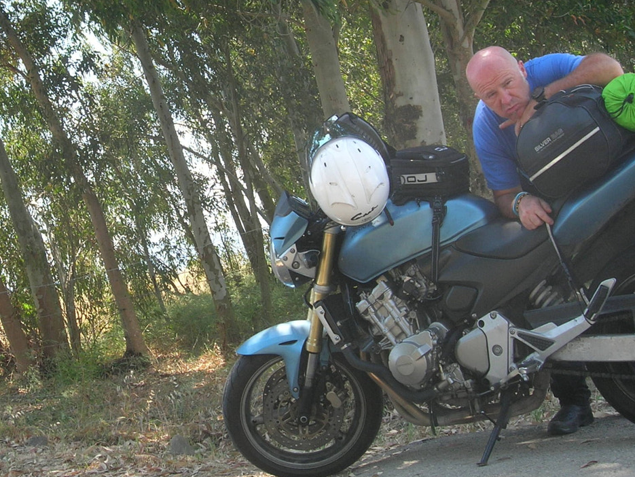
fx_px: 1193
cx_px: 174
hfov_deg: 29.4
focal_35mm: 65
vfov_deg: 22.5
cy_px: 170
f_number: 4.8
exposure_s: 1/140
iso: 64
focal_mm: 7.8
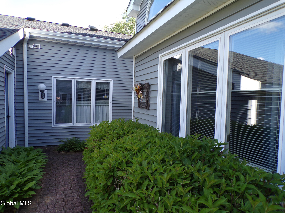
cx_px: 142
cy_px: 106
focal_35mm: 24
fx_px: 198
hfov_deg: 71.6
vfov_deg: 56.8
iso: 80
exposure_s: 1/110
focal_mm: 4.3
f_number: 4.3
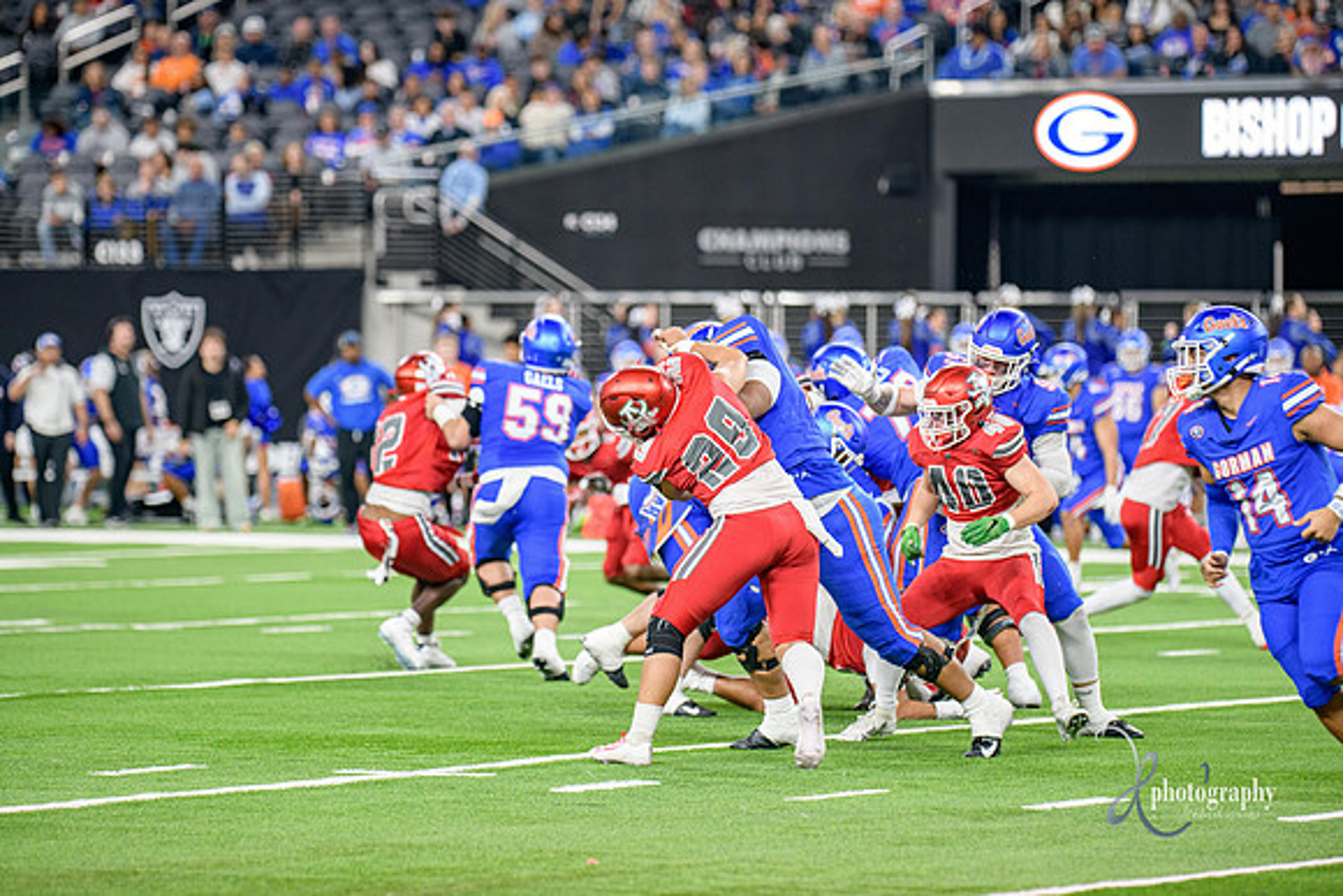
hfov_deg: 10.5
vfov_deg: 7.0
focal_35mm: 195
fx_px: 7276
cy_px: 448
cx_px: 672
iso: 1000
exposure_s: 1/400
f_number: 2.8
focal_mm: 195
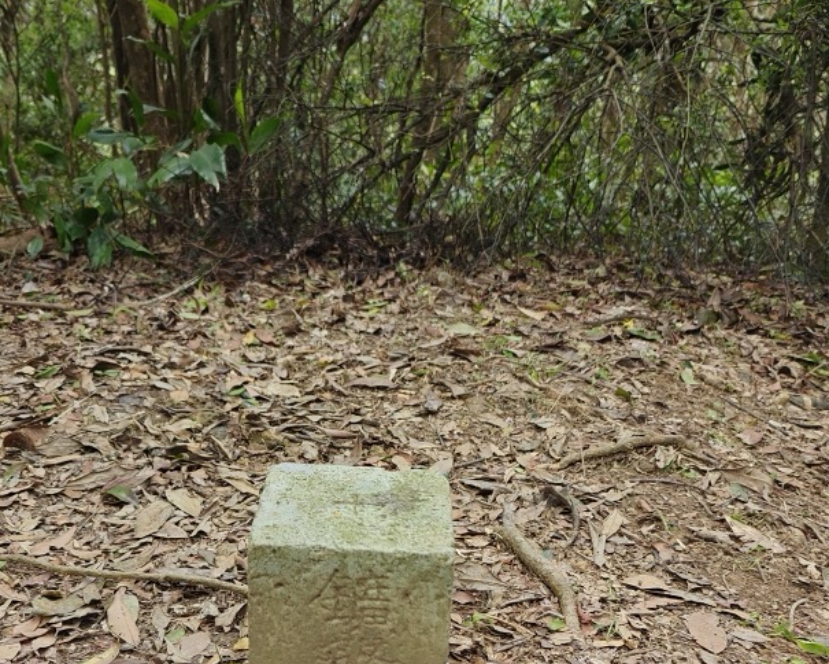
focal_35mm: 38
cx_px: 322
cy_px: 516
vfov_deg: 37.9
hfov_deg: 47.6
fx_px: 932
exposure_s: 1/129
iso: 50
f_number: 1.69
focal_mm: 6.06
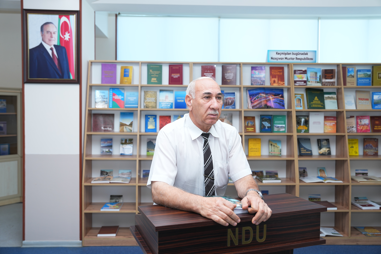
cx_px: 190
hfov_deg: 57.2
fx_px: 349
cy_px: 127
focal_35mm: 33
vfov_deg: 40.0
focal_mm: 33
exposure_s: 1/125
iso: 400
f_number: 4
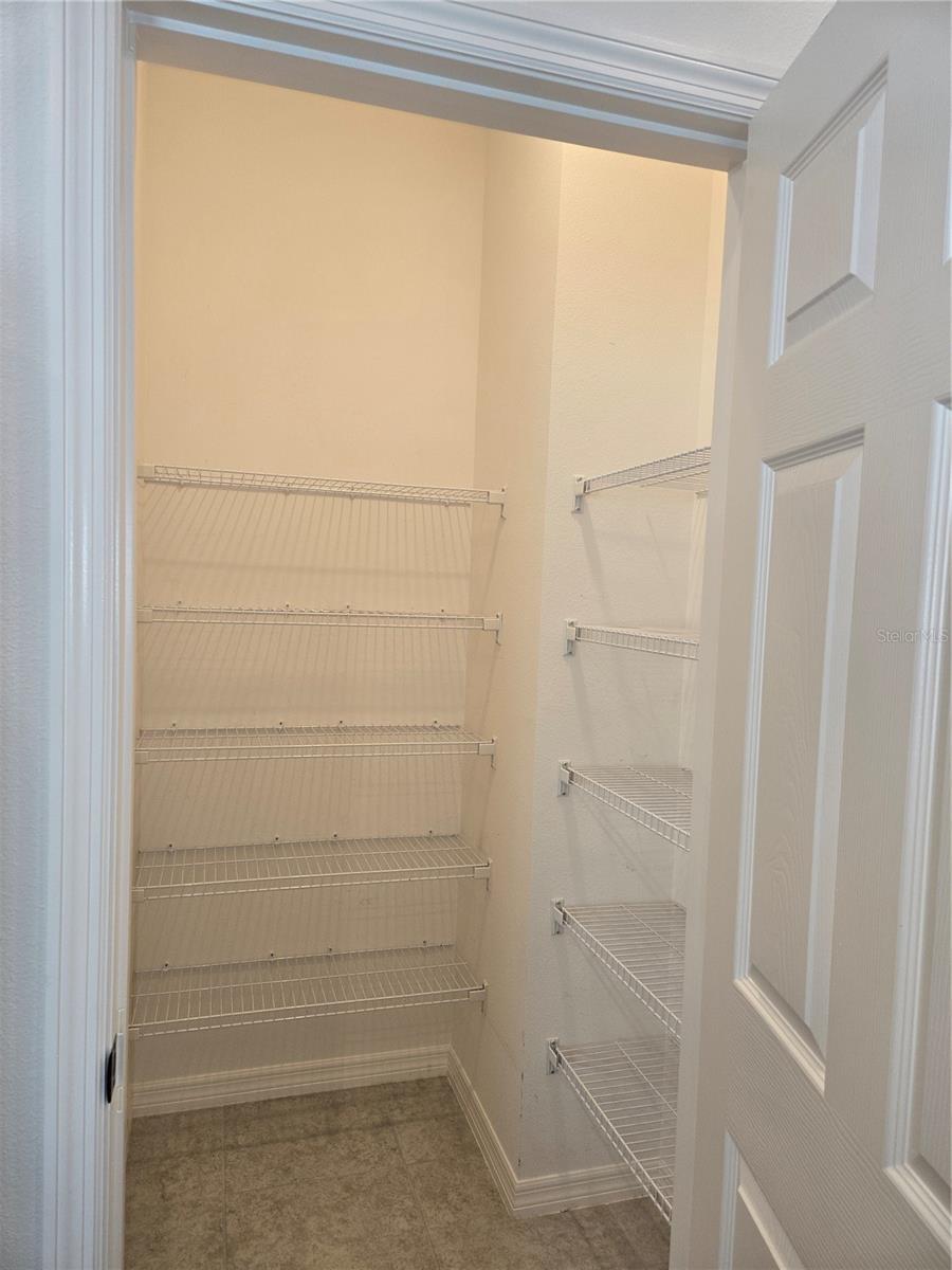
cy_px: 635
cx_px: 476
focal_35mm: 23
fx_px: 843
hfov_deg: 58.9
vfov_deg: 73.9
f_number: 1.8
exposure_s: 1/60
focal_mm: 5.4
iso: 32
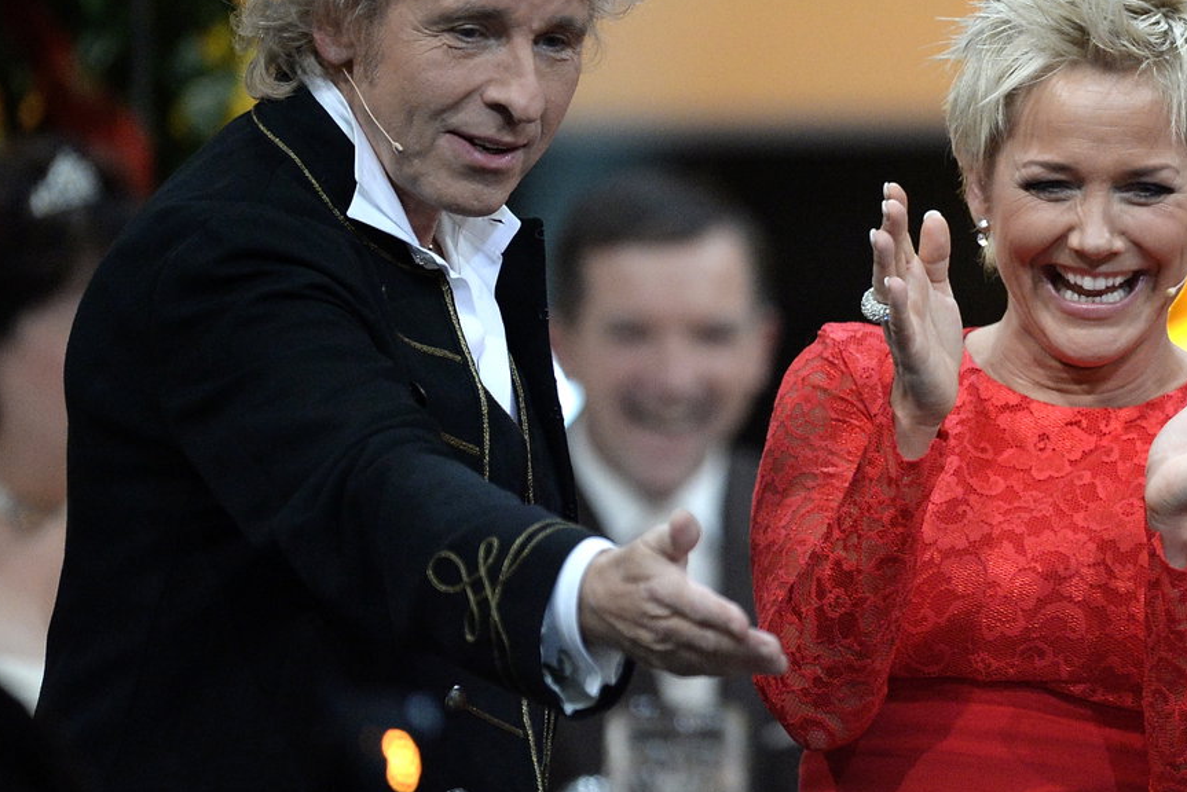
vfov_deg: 2.5
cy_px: 345
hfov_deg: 3.7
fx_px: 18338
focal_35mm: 556
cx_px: 741
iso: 3200
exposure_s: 1/1000
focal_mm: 400
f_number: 2.8
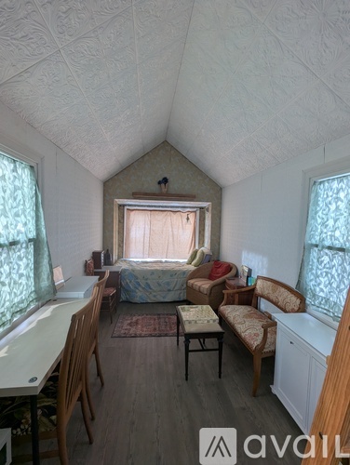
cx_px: 175
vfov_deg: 94.4
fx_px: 215
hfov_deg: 78.2
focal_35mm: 16
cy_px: 232
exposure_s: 1/71.1
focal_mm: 2.35
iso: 44
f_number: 2.2
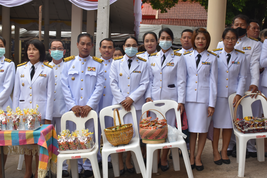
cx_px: 134
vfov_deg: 28.1
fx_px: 356
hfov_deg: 41.1
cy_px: 89
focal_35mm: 48
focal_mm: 32
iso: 400
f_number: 7.1
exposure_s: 1/160
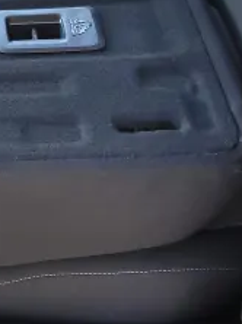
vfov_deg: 19.0
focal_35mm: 100
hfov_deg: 13.9
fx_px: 934
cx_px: -115
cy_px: -21
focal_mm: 5.4
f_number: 1.8
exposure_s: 1/100
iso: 50
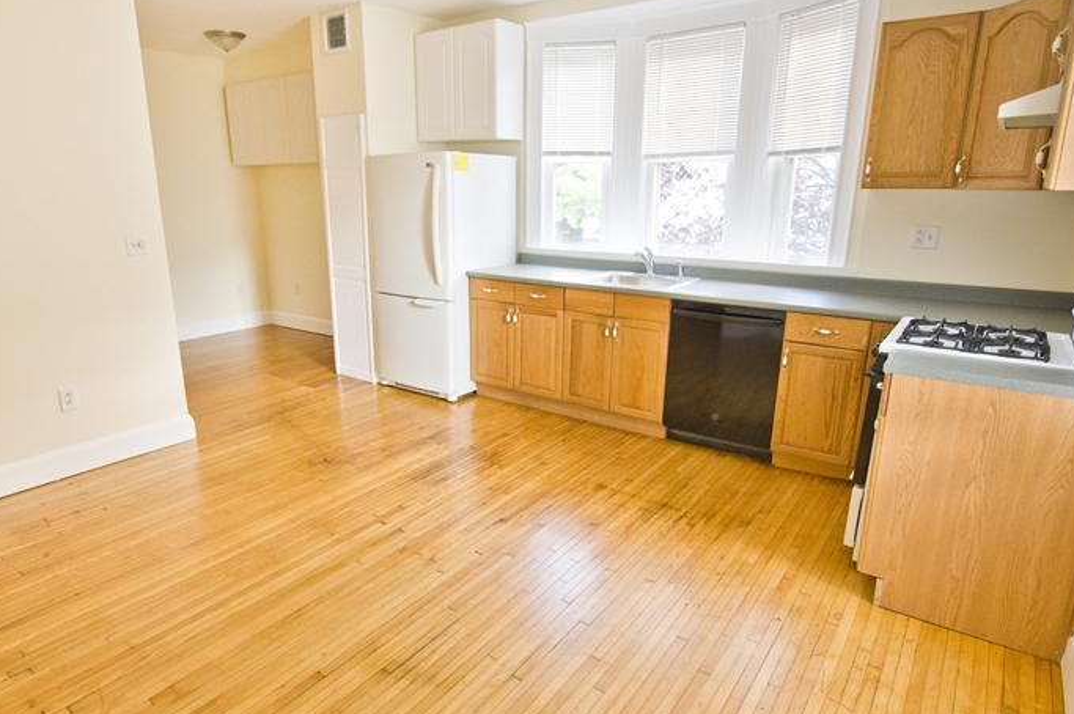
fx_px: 626
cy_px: 375
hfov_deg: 81.1
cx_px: 492
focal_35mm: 21
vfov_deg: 59.4
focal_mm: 14
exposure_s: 1/125
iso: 1100
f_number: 2.8
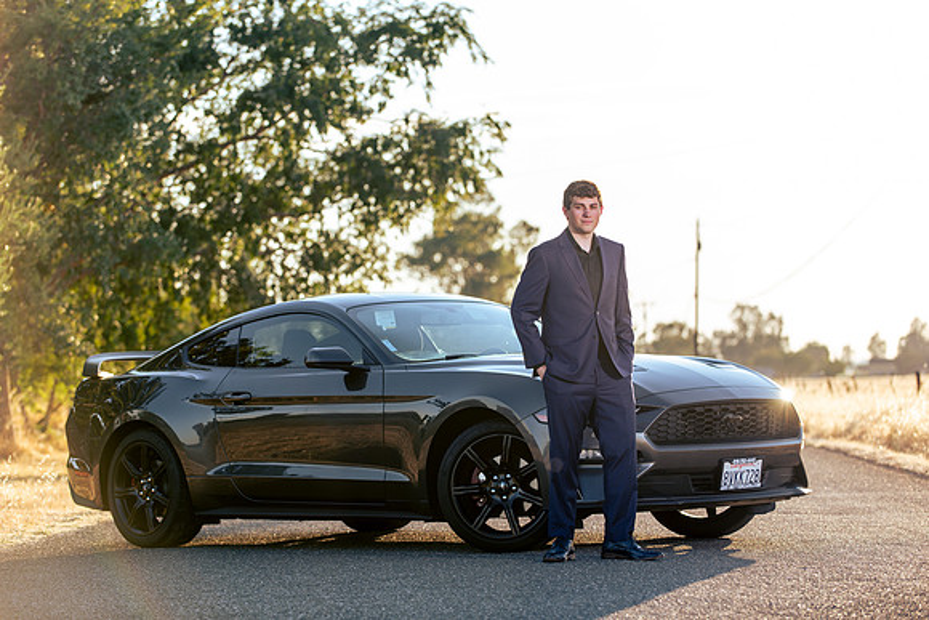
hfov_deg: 17.1
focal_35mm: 120
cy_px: 310
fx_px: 3097
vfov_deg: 11.4
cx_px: 464
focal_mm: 120
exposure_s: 1/250
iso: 31
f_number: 4
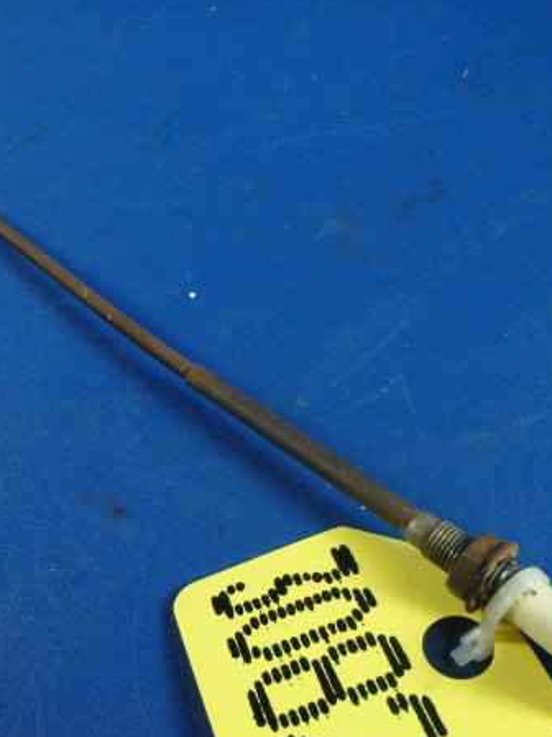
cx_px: 205
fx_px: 850
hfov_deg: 35.8
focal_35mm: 40
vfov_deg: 46.8
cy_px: 387
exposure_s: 1/30
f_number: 3.9
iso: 640
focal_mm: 5
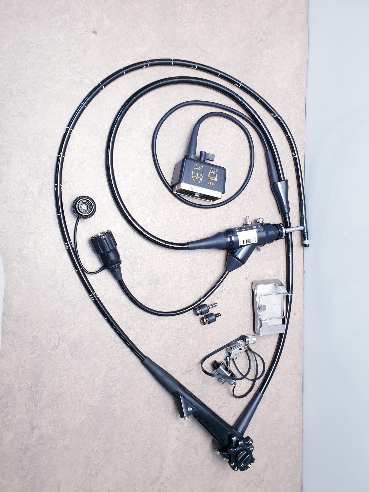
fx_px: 370
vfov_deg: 67.3
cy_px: 246
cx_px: 184
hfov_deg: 53.1
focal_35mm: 26
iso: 125
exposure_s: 1/50
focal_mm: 4.3
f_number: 2.4
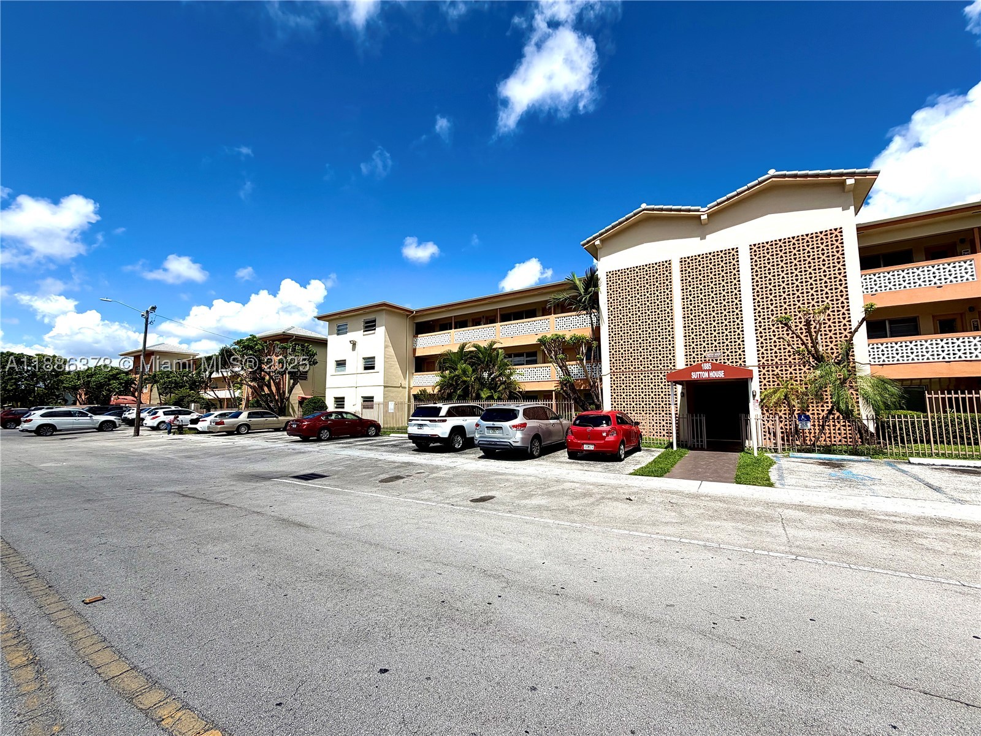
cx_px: 490
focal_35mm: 14
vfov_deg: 85.7
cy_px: 368
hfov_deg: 102.1
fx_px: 397
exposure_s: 1/1259
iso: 20
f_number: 2.2
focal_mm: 2.22
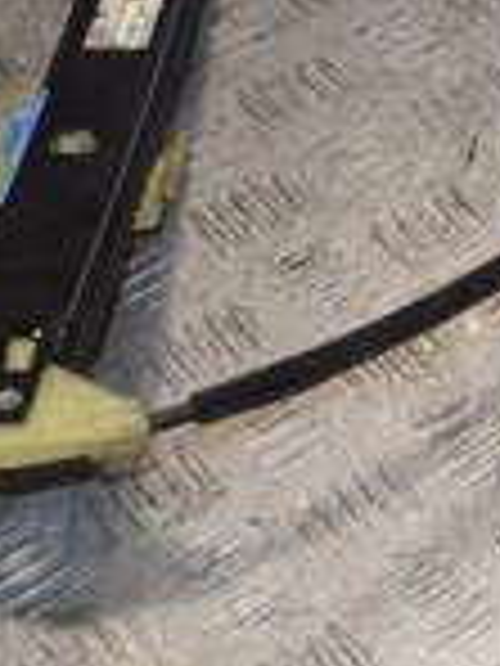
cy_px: 94
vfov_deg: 15.1
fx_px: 2484
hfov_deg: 10.6
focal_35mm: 129
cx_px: 977
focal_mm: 22
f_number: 6.3
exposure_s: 1/200
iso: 800
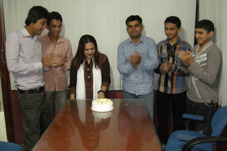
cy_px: 76
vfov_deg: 35.9
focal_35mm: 37
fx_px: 233
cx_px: 114
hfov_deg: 51.9
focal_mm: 7.5
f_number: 2.7
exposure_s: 1/8
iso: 400
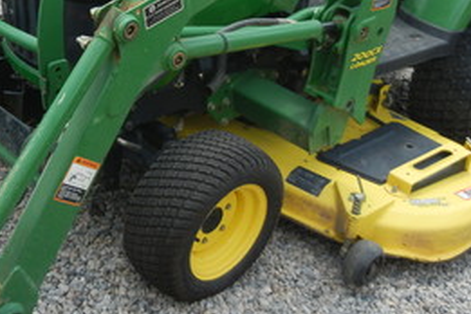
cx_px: 101
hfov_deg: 30.3
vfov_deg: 20.8
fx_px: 850
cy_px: 78
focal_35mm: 65
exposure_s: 1/599
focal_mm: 5.4
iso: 160
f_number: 3.5
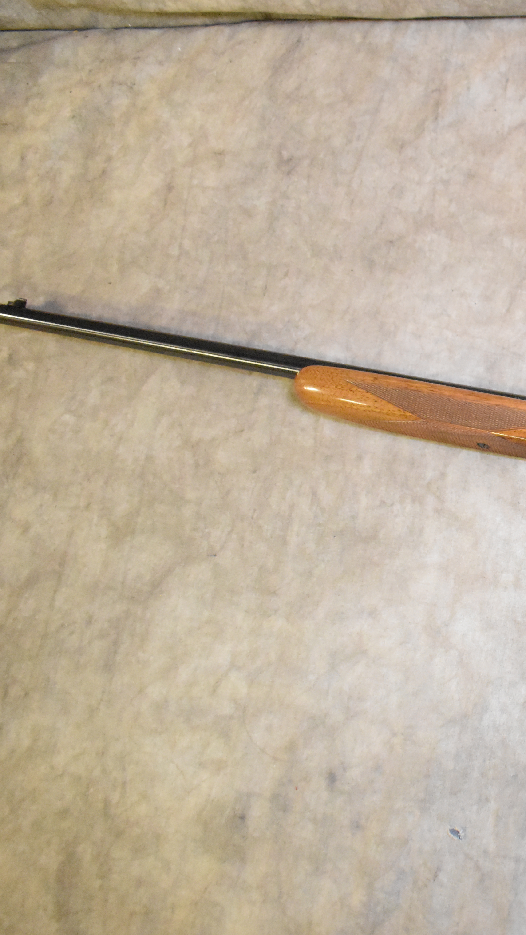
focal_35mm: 50
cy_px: 468
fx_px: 1234
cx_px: 687
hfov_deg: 21.7
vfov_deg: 41.5
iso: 6400
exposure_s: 1/125
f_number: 3.8
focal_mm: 21
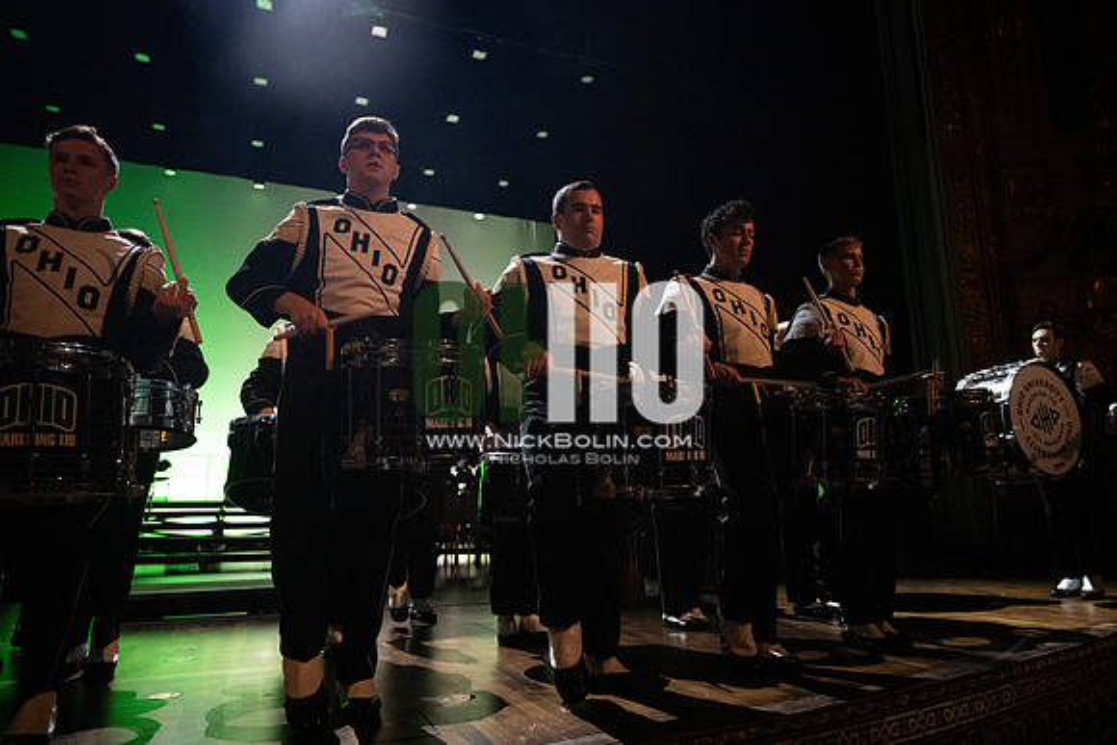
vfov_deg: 53.2
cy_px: 372
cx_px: 558
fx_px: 745
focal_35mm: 24
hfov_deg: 73.7
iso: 10000
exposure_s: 1/500
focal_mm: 24
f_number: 2.8
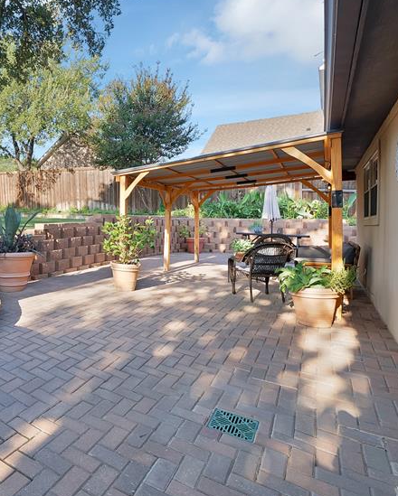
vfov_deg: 77.1
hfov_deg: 58.2
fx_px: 309
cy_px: 211
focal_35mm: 21
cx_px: 56
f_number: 9
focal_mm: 12
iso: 640
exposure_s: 1/80
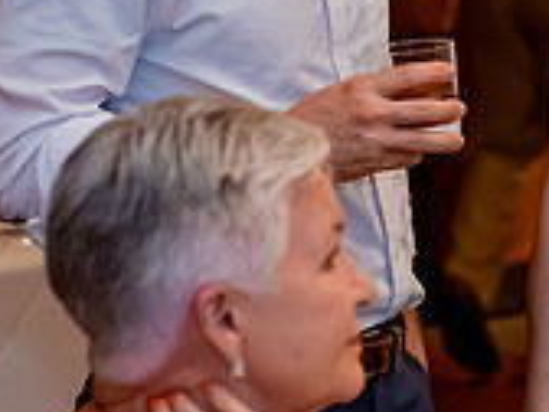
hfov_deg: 7.7
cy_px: -145
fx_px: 4044
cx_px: 578
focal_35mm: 255
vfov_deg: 5.8
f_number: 2.8
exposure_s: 1/160
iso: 4000
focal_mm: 62
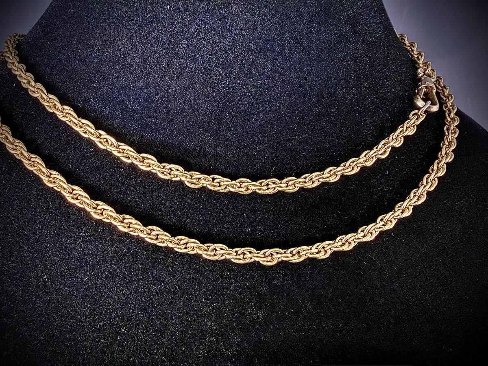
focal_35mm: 24
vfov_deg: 56.8
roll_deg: -1.5
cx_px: 244
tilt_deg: -9.5
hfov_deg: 71.6
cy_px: 183
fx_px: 338
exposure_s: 1/17
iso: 800
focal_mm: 2.22
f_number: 2.2
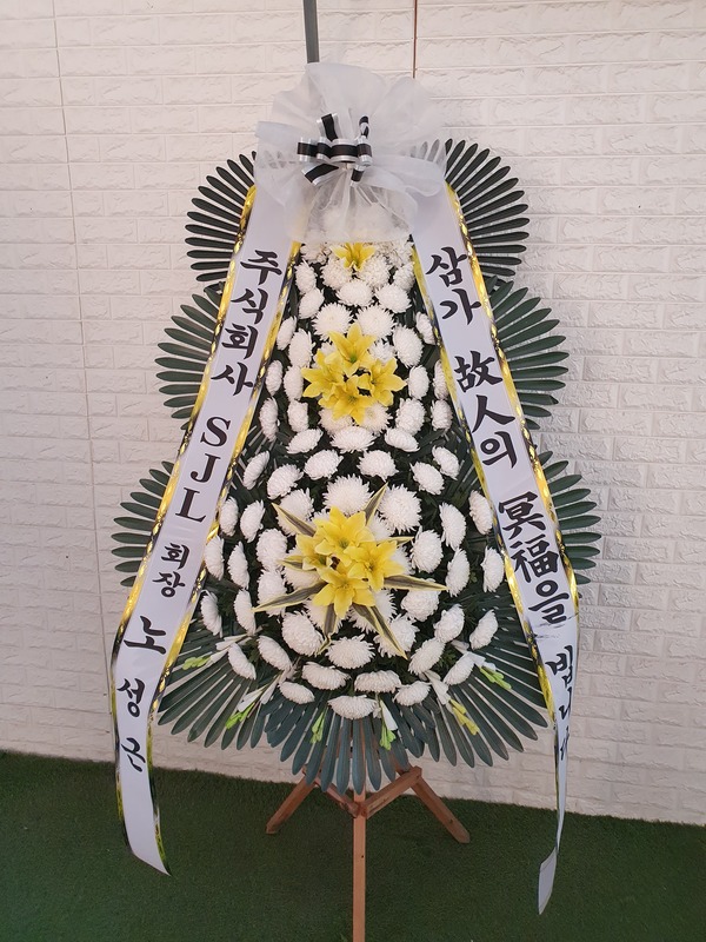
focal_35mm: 26
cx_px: 353
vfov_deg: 67.3
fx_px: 707
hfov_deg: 53.1
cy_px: 471
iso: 250
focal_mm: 4.32
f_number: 2.4
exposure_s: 1/40
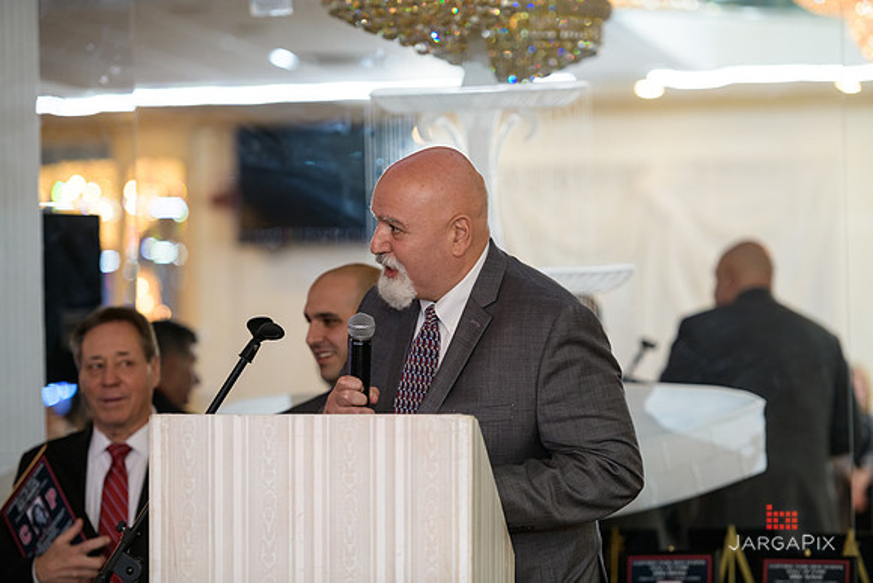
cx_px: 436
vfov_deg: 9.8
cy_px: 292
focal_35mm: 140
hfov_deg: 14.7
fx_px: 3396
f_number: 3.2
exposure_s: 1/125
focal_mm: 140
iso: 1000
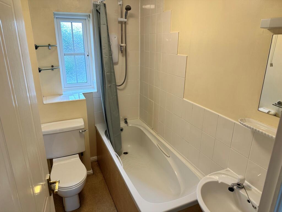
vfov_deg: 56.8
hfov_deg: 71.6
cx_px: 141
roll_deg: -0.8
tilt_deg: -17.8
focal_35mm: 24
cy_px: 106
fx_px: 196
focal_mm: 6.86
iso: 64
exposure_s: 1/100
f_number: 1.78
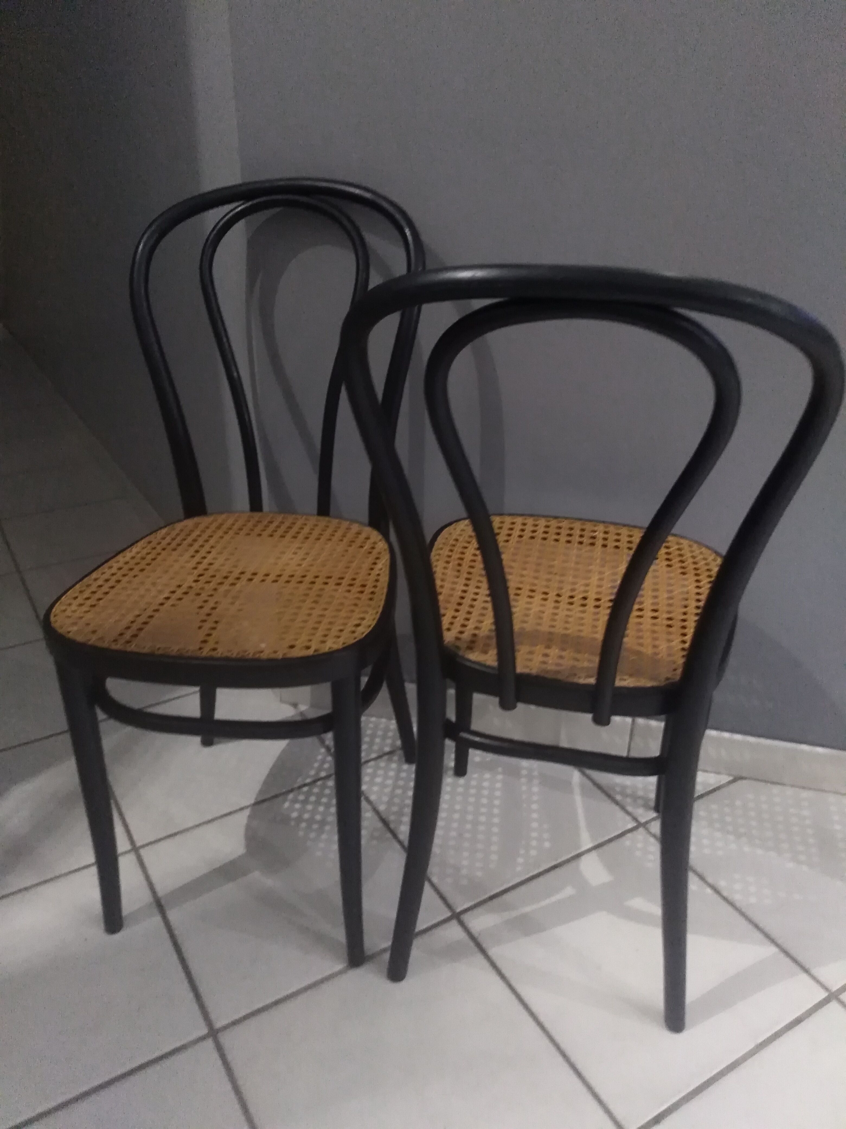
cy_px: 564
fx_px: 847
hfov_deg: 53.1
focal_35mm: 26
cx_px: 423
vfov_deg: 67.3
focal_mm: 3.54
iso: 1269
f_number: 2
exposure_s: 1/14.3
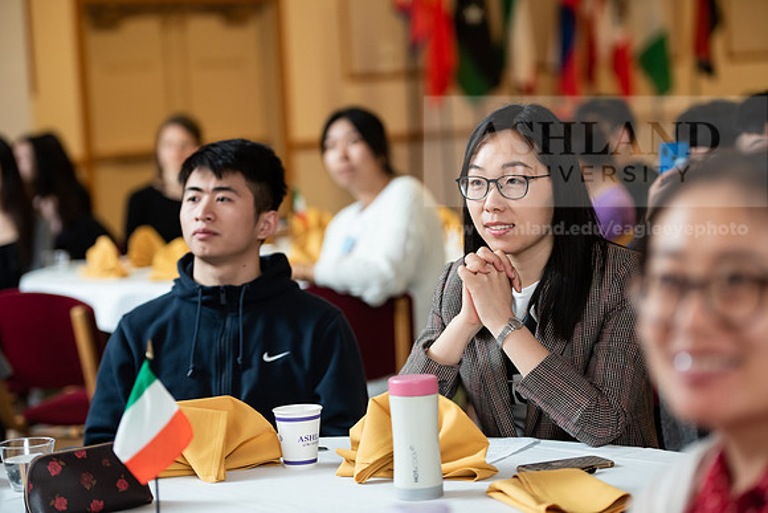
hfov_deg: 20.4
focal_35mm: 100
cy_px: 256
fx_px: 2134
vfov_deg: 13.7
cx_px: 384
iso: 1600
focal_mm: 100
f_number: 3.2
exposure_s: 1/200
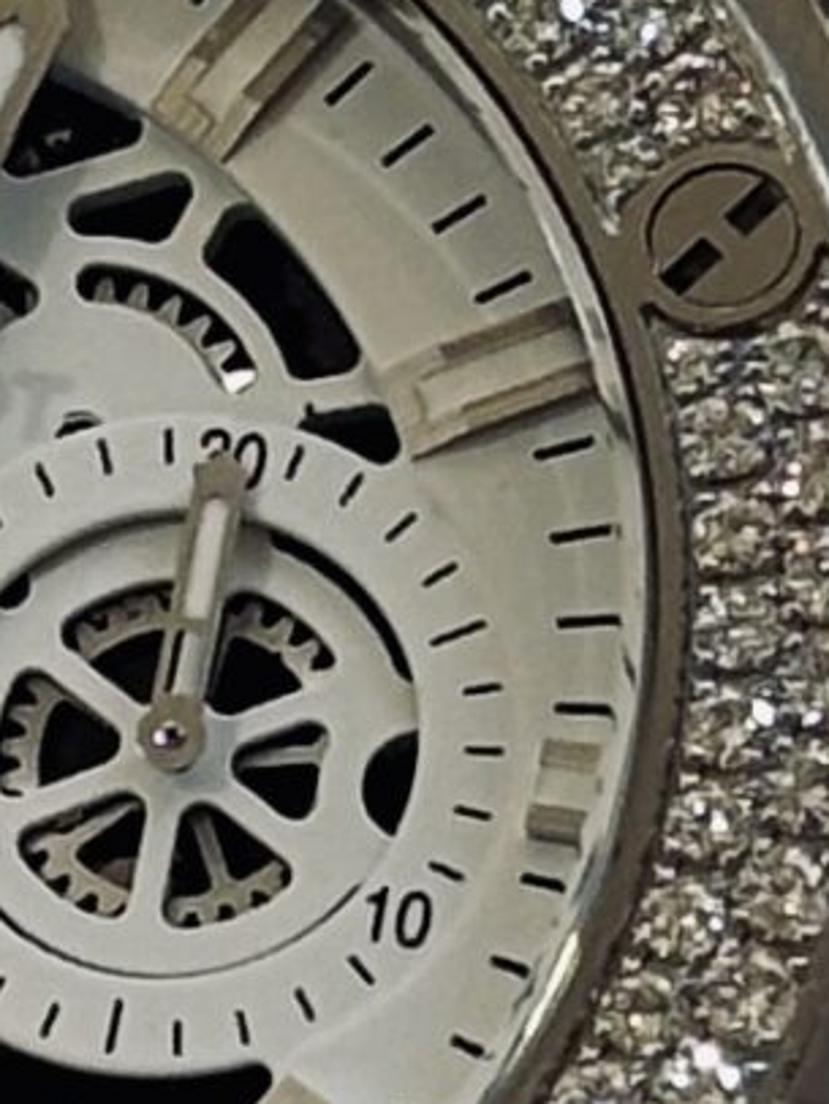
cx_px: -226
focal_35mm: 192
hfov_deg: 7.7
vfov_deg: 10.3
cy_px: 923
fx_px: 6124
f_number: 1.6
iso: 40
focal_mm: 5.96
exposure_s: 1/120
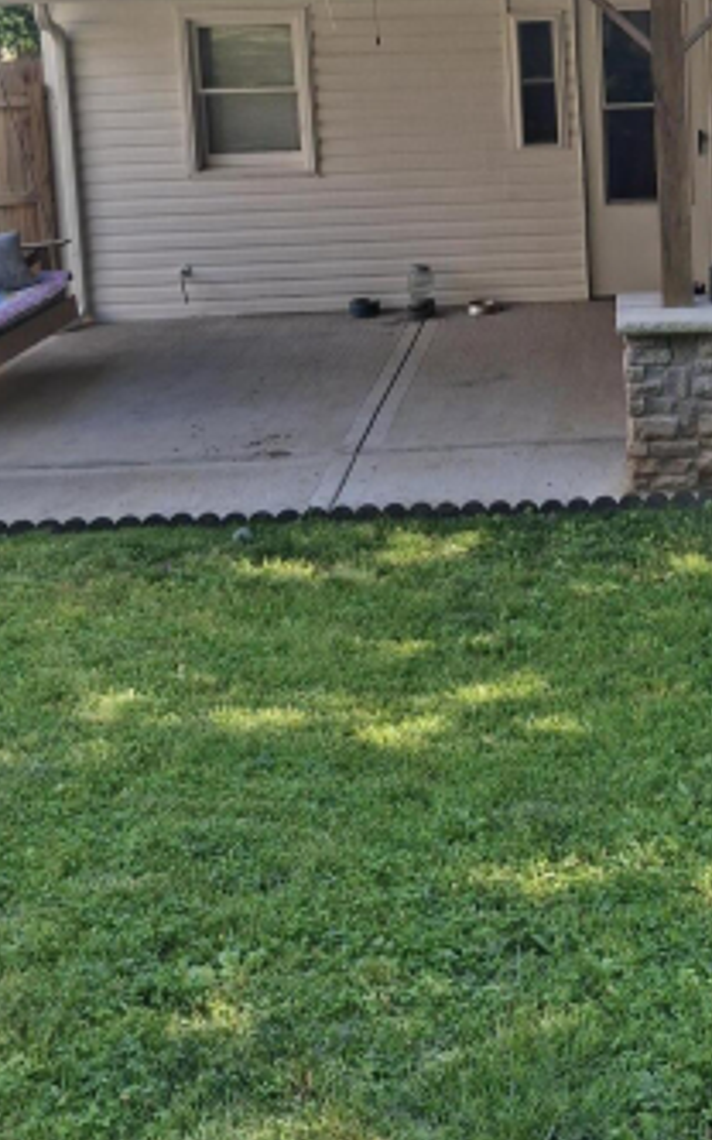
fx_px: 1646
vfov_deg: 36.5
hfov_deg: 23.7
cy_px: 176
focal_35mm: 53
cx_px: 644
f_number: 1.8
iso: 32
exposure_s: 1/601
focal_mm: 4.69
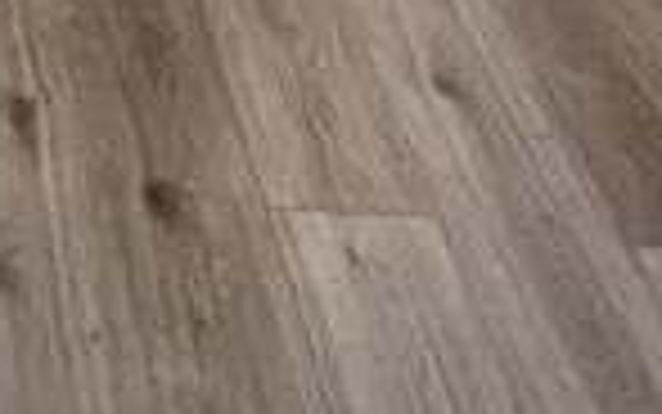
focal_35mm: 75
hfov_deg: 24.1
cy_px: -886
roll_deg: -1.9
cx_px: -203
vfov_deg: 10.6
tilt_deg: -6.8
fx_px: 1354
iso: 200
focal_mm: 1.57
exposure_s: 1/120
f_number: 1.8
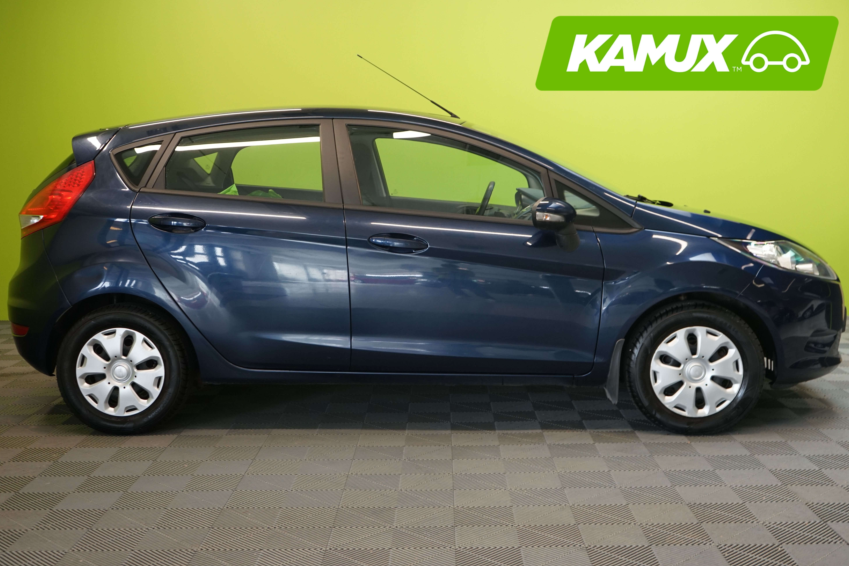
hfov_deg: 45.4
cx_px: 426
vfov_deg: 31.2
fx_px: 1014
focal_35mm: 43
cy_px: 278
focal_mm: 42
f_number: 4.5
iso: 800
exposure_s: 1/30
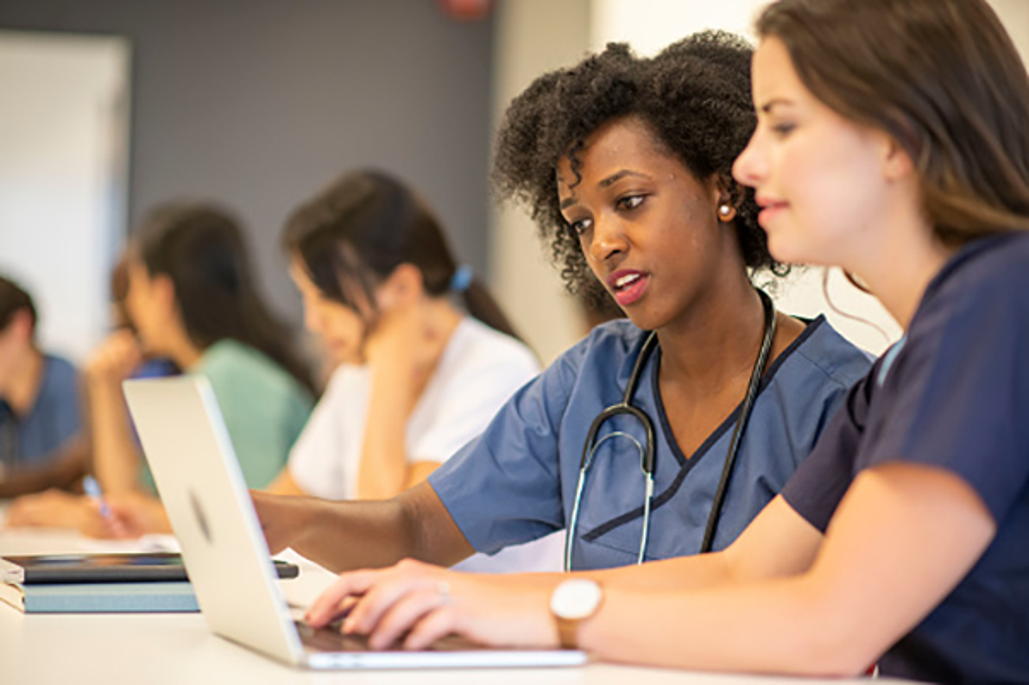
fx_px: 2428
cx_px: 514
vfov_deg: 16.1
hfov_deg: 23.9
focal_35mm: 85
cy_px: 342
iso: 500
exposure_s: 1/320
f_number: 2
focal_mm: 85
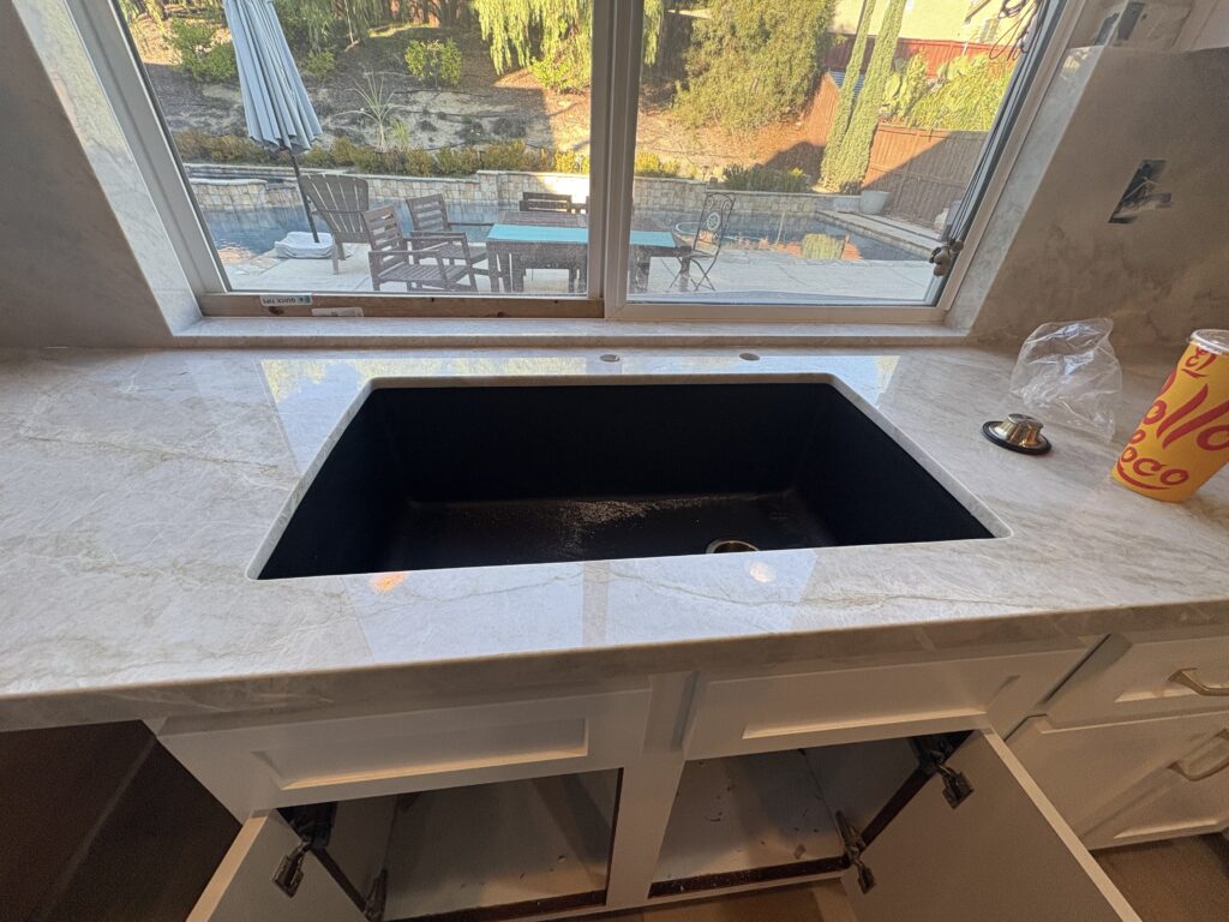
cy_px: 461
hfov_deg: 102.1
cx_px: 614
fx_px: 497
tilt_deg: -34.1
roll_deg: -3.0
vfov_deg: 85.7
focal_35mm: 14
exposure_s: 1/120
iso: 160
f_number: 2.2
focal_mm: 2.22
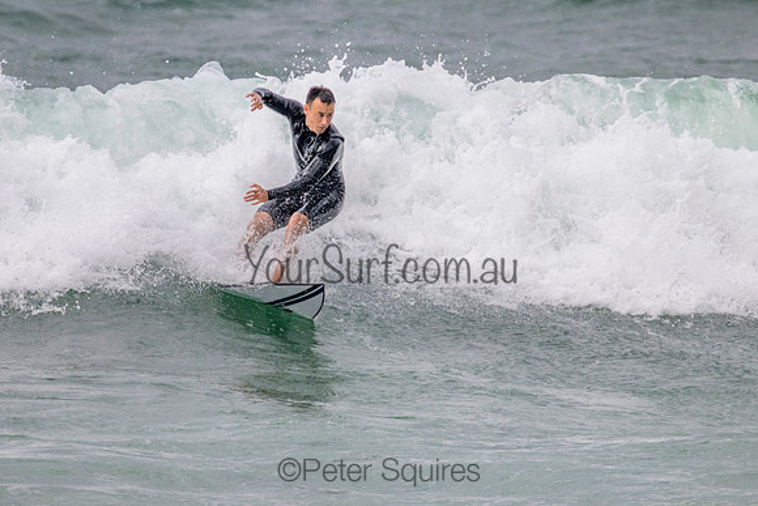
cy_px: 287
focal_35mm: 1087
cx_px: 352
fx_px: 22900
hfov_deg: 1.9
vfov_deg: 1.3
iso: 1250
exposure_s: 1/2000
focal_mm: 800
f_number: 11
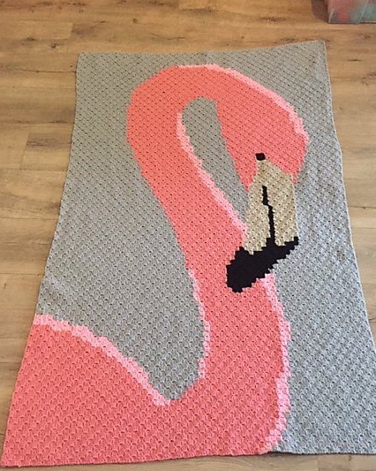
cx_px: 194
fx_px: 473
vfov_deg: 52.9
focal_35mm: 34
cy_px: 243
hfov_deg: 43.3
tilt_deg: -59.8
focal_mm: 4.15
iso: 320
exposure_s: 1/17
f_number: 2.2
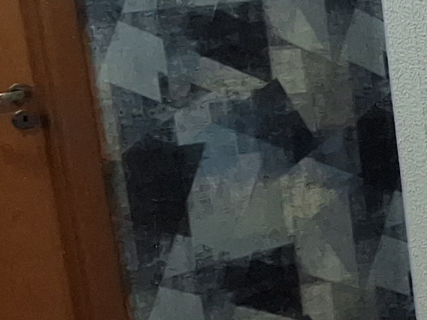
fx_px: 1049
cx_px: 1084
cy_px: 158
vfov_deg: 17.4
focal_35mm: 85
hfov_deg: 13.9
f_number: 2.2
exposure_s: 1/40
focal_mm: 1.74
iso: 64
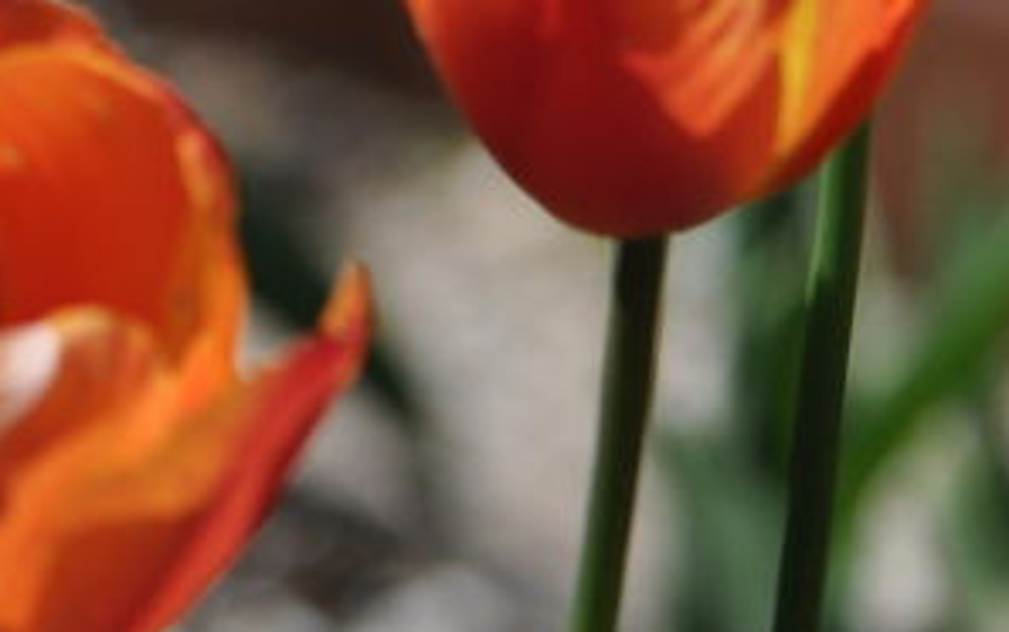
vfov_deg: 2.5
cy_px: -209
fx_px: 14748
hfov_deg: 3.9
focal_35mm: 536
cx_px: -112
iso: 250
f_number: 5
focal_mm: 116
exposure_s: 1/2500
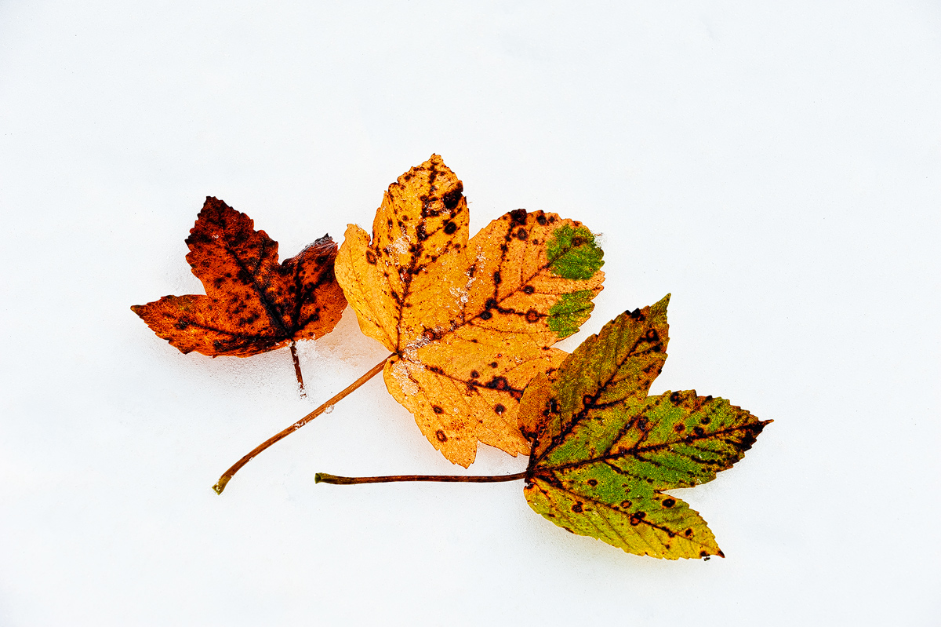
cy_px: 314
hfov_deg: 16.4
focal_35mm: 125
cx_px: 470
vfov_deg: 11.0
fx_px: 3266
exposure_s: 1/5
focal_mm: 125
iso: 200
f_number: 13
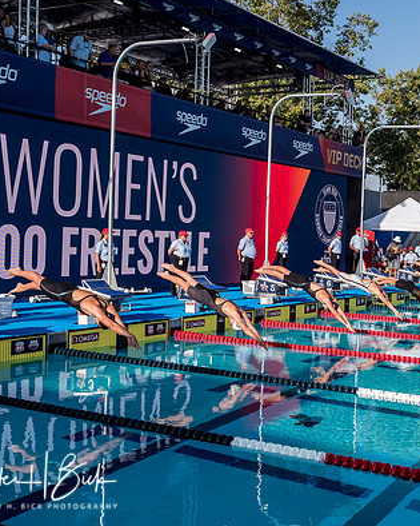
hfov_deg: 29.8
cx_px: 313
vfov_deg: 37.3
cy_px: 262
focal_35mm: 50
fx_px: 777
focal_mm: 17
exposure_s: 1/1250
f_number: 6.3
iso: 400
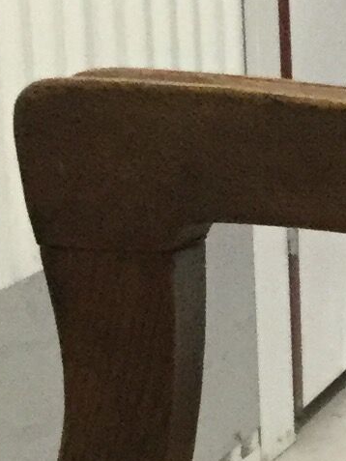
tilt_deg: -16.3
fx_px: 2824
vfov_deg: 9.2
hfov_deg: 6.7
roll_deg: +0.6
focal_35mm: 212
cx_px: 735
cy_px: 582
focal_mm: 3.3
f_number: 2.4
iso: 200
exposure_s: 1/33
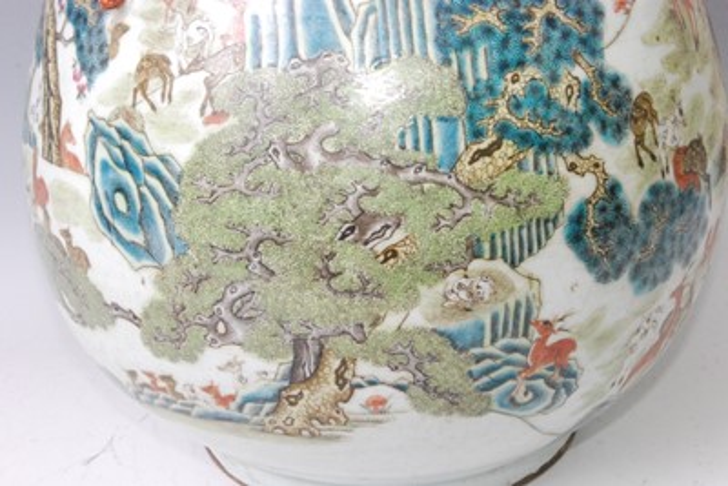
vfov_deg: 22.6
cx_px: 364
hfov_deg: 33.4
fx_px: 1214
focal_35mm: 60
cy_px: 243
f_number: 20
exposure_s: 1/125
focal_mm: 40
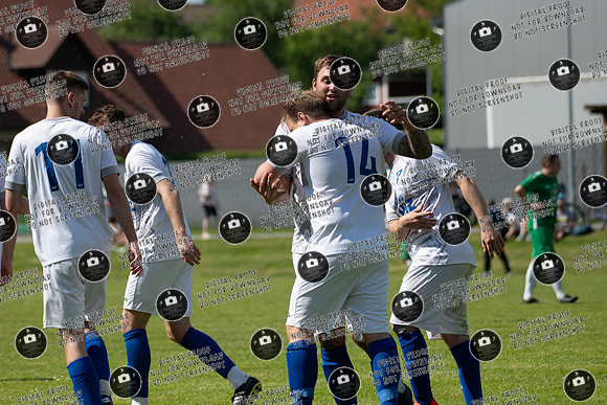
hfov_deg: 9.3
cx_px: 281
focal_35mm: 221
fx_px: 3733
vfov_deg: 6.2
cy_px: 181
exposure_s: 1/8000
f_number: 5.6
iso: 1000
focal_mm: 200
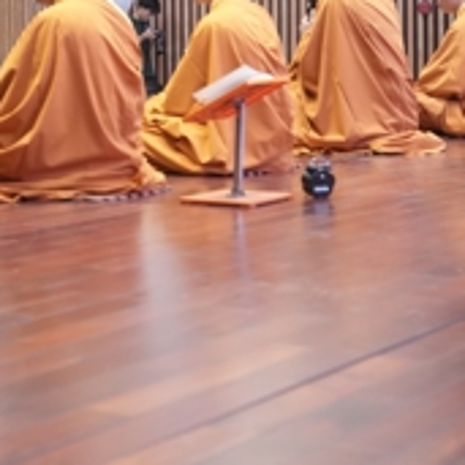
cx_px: -101
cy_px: -12
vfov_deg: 15.1
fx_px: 1717
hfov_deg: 14.9
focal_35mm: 113
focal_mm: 35
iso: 3200
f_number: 2.8
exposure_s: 1/160
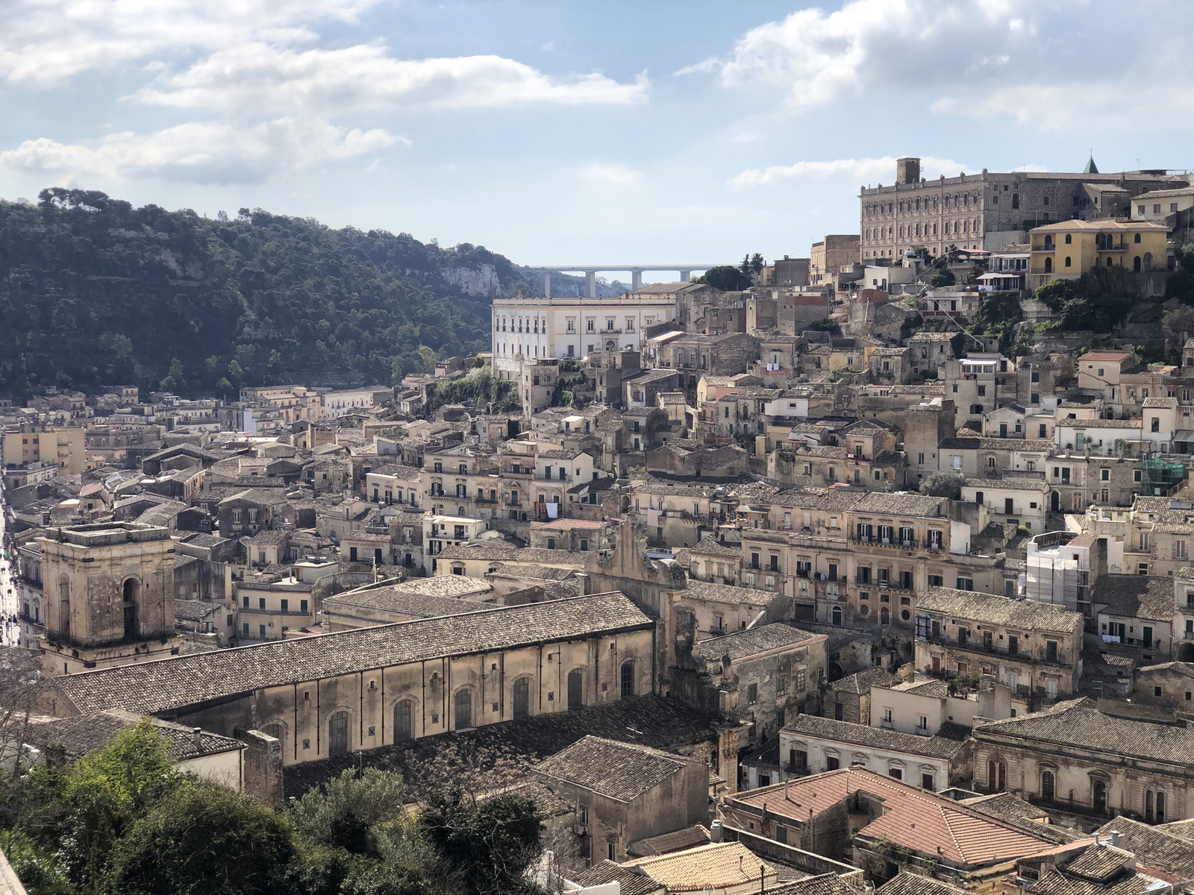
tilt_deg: -4.8
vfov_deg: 28.0
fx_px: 1794
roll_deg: +1.1
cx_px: 597
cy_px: 448
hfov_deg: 36.8
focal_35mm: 52
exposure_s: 1/2288
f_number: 2.4
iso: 16
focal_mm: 6
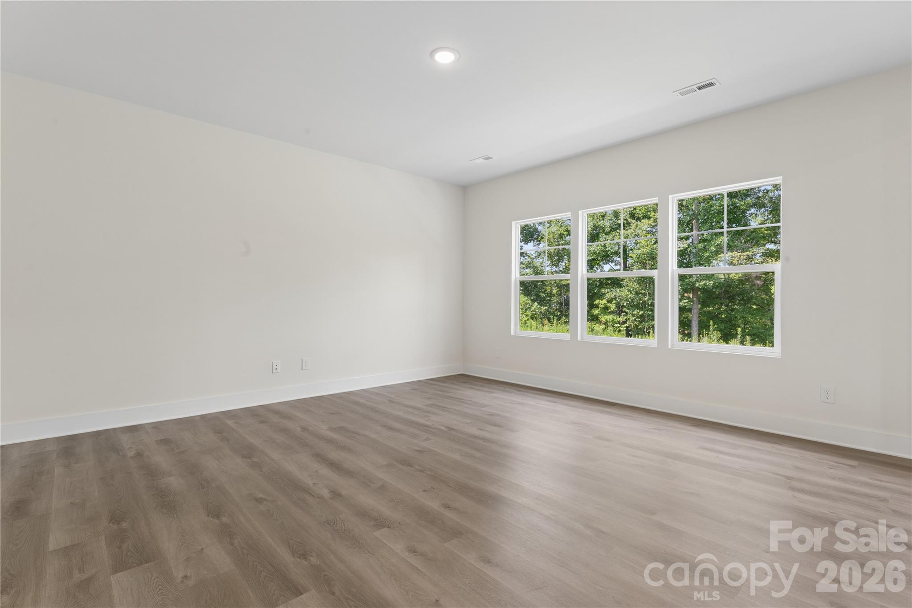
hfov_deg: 94.3
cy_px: 304
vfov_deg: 71.4
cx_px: 456
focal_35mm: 17
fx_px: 423
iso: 200
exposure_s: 1/8
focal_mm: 16.7
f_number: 13
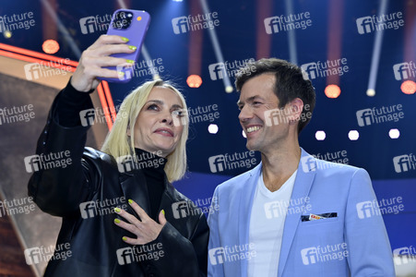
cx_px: 208
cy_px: 138
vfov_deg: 28.6
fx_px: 543
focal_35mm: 47
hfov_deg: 41.9
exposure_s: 1/200
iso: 1000
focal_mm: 47
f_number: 4
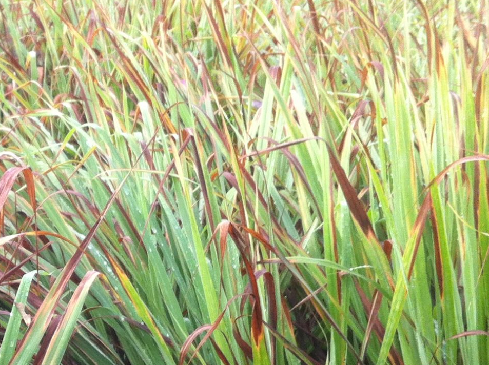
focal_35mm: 94
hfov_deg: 19.9
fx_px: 1326
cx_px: -55
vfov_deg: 15.6
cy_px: 280
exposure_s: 1/173
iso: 80
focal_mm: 3.85
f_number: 2.8
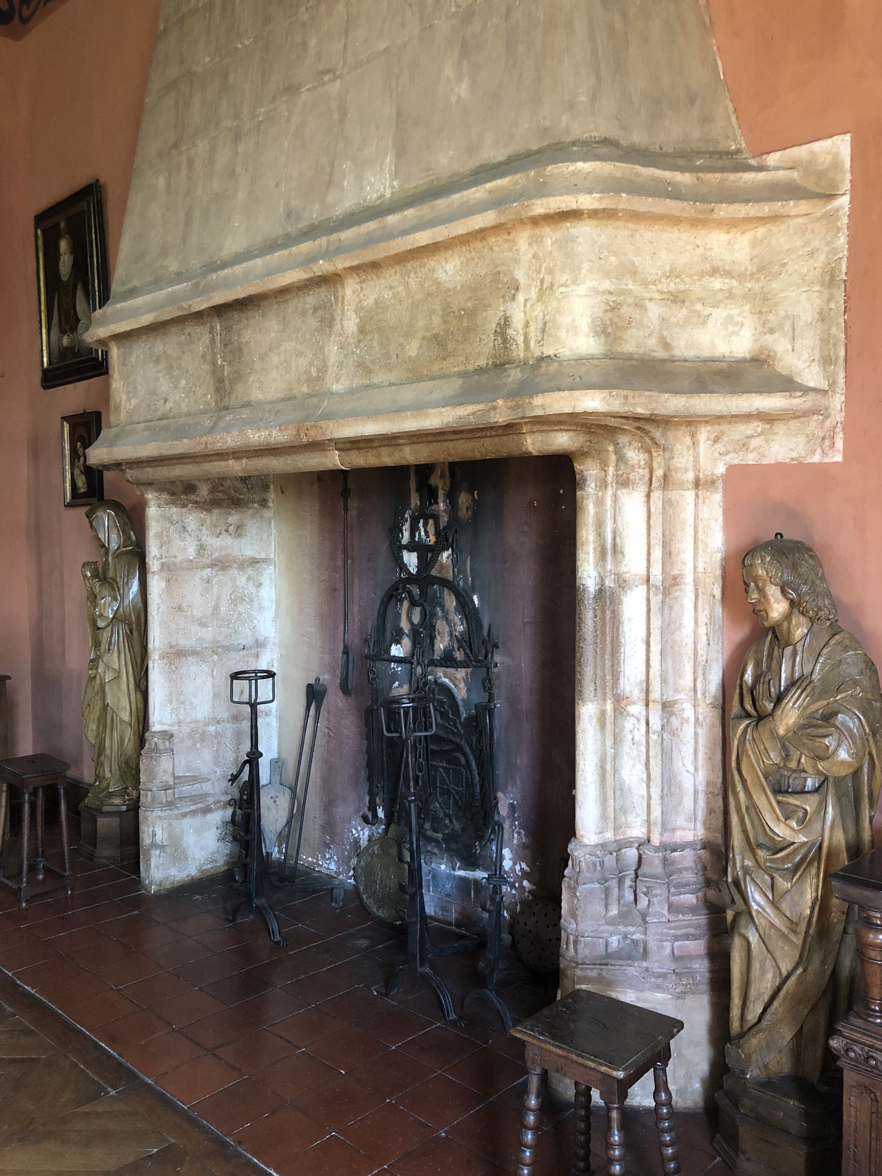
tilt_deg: -1.4
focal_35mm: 29
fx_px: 985
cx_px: 450
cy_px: 576
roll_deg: +0.7
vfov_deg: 61.7
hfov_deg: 48.2
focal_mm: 4
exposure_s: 1/14
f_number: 1.8
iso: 100
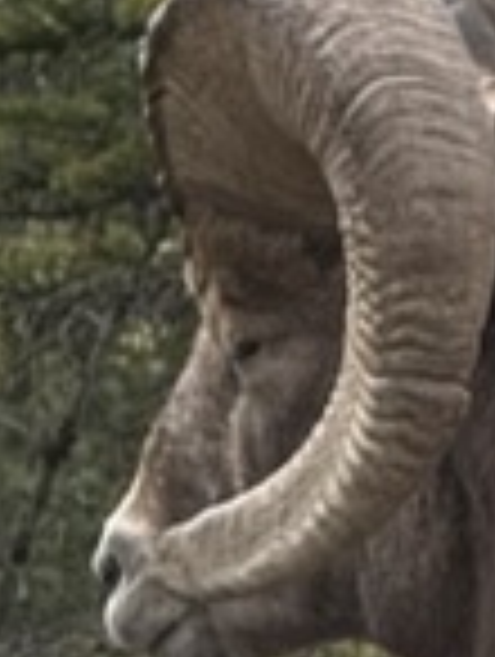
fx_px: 15969
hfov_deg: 1.8
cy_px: 1256
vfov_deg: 2.3
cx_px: 963
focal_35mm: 840
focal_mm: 15.66
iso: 64
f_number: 2.8
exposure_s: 1/1148
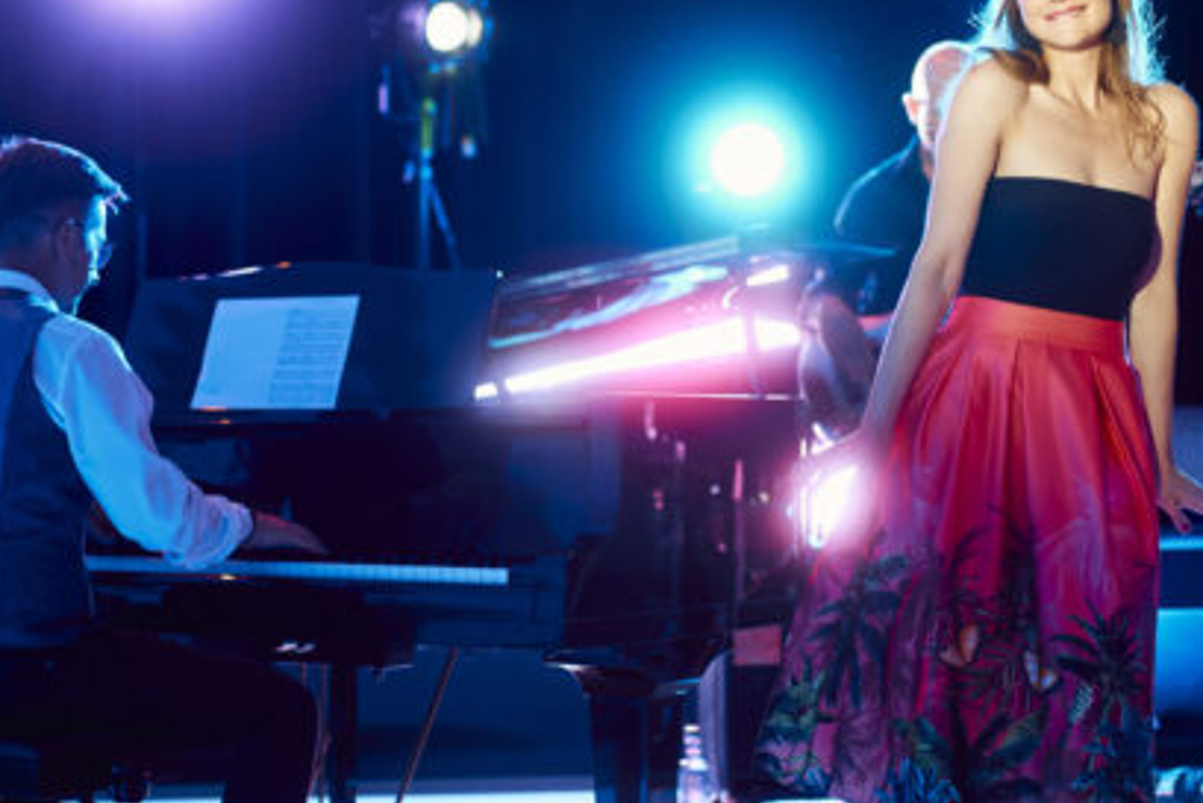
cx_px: 712
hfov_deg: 23.9
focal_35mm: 85
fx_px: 2841
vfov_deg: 16.0
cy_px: 262
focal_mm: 50
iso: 500
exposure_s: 1/200
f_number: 2.2
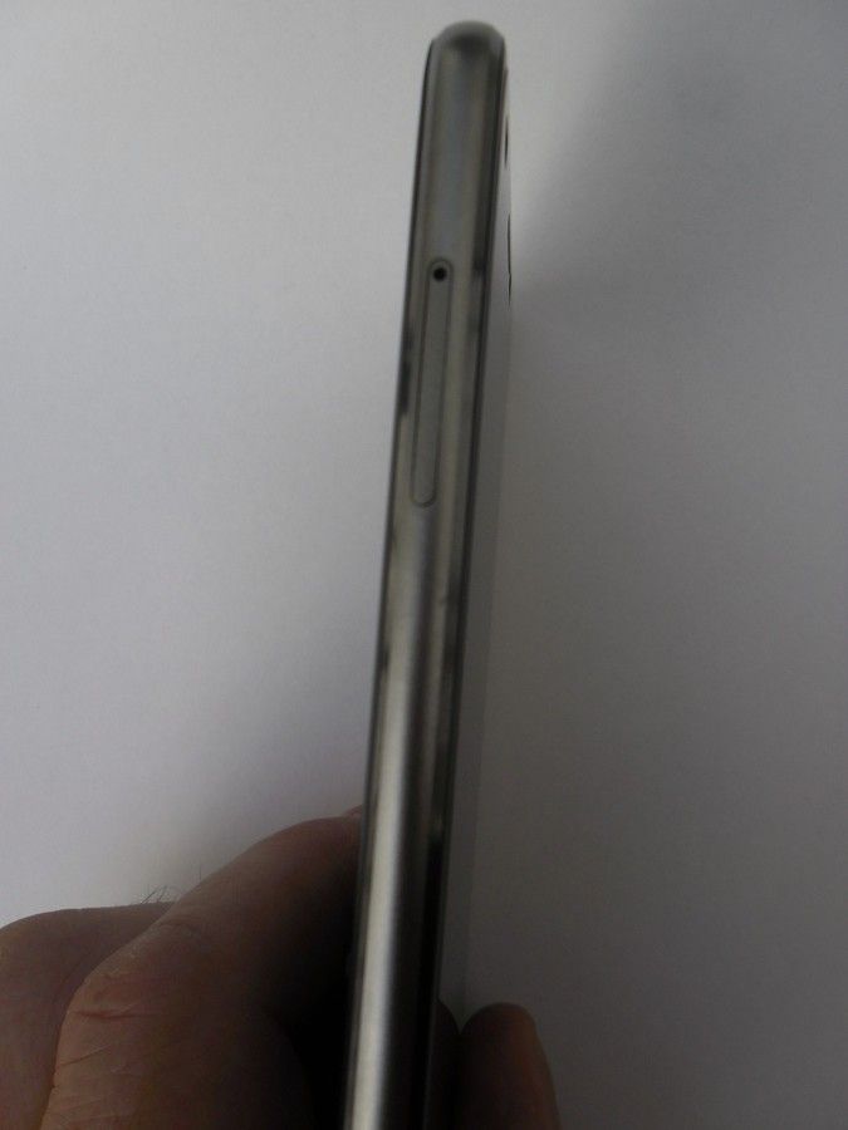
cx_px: 424
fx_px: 882
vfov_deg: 65.3
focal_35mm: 27
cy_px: 565
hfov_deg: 51.4
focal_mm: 4.9
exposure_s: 1/267
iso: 80
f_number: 3.5
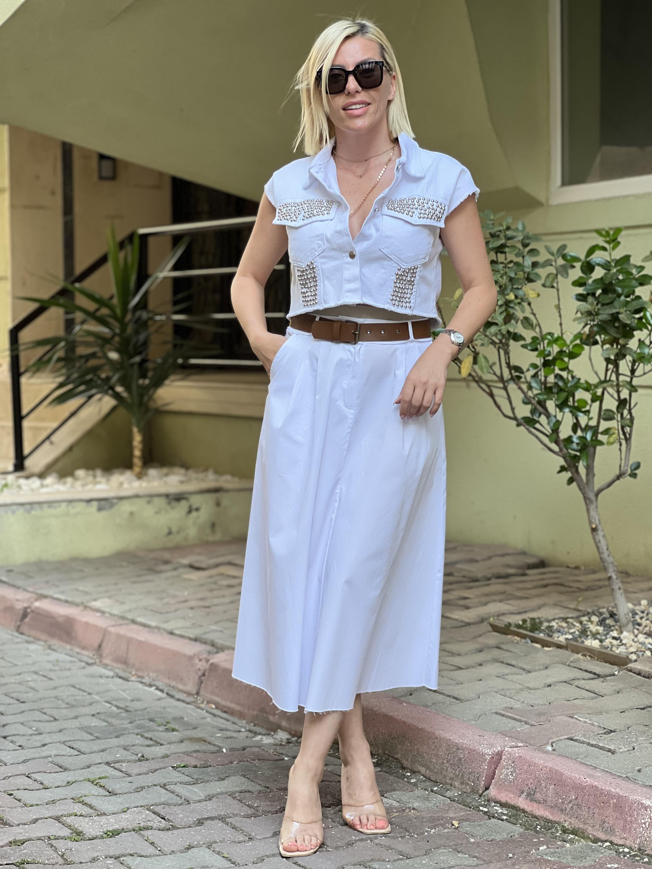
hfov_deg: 19.1
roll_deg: -0.3
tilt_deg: -1.5
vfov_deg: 25.3
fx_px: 1934
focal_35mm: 77
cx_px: 326
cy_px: 434
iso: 80
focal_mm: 9
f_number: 2.8
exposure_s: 1/121
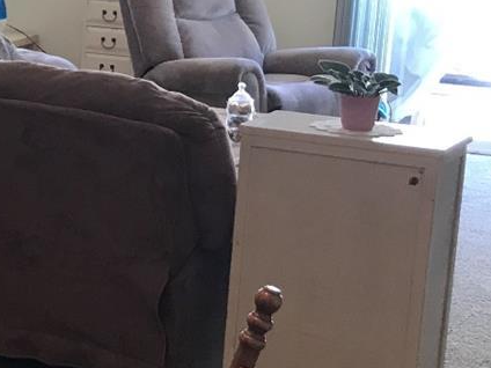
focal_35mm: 99
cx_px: -328
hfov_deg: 17.1
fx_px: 1404
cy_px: 130
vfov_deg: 14.9
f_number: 1.8
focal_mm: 3.99
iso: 40
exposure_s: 1/24
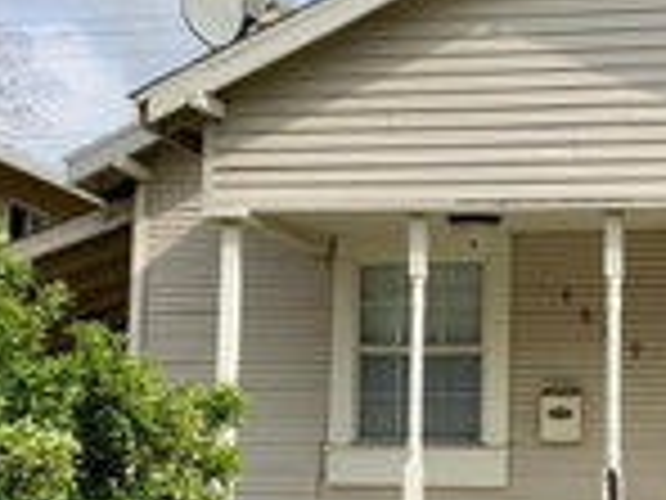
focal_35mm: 90
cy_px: 342
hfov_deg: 21.6
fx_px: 1732
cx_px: 495
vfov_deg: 16.4
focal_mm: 4.25
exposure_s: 1/2208
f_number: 1.8
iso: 25
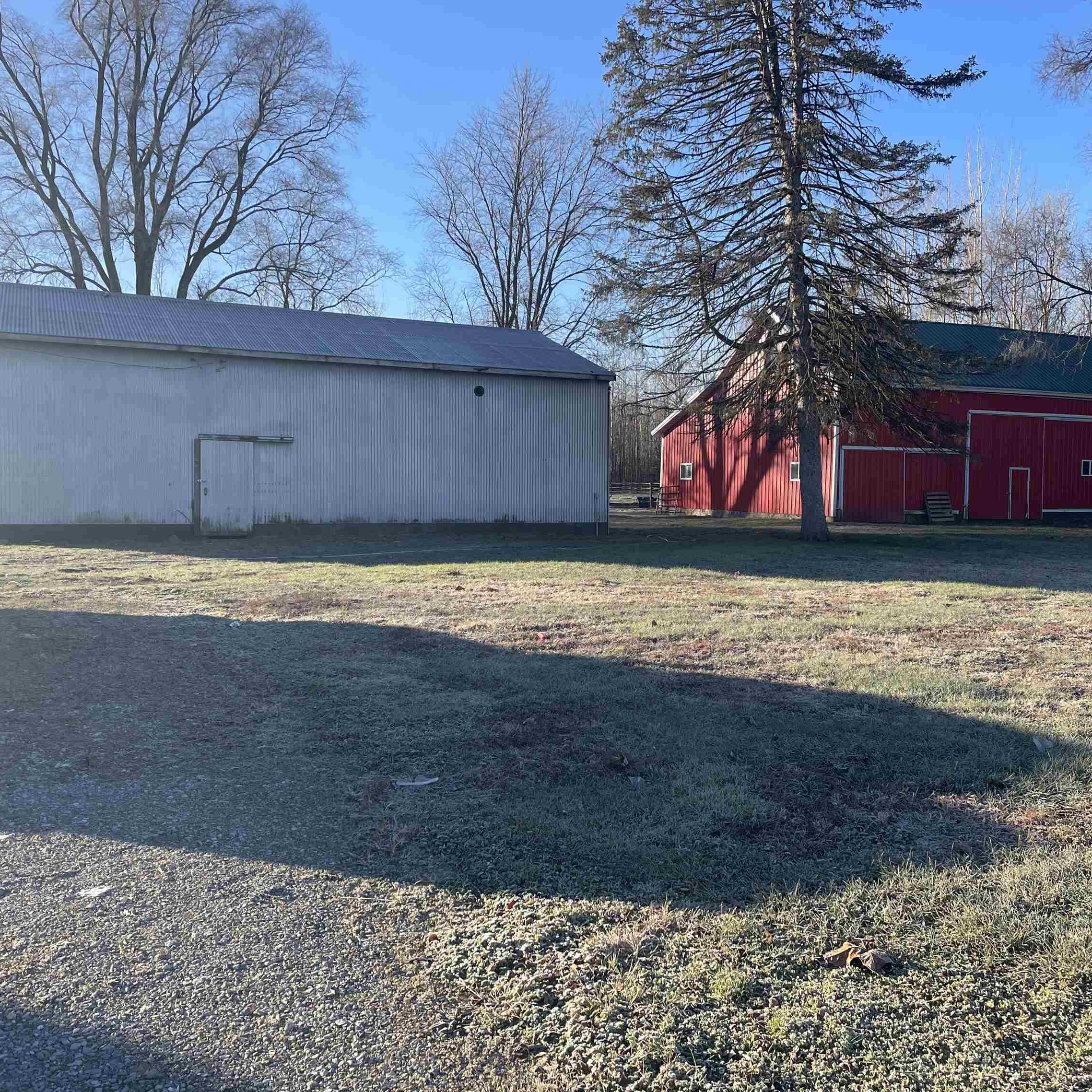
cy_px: 542
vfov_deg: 52.5
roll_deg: -0.8
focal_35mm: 31
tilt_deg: -2.0
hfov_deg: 52.3
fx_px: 1106
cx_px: 639
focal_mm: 4.2
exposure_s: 1/1595
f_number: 1.6
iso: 50
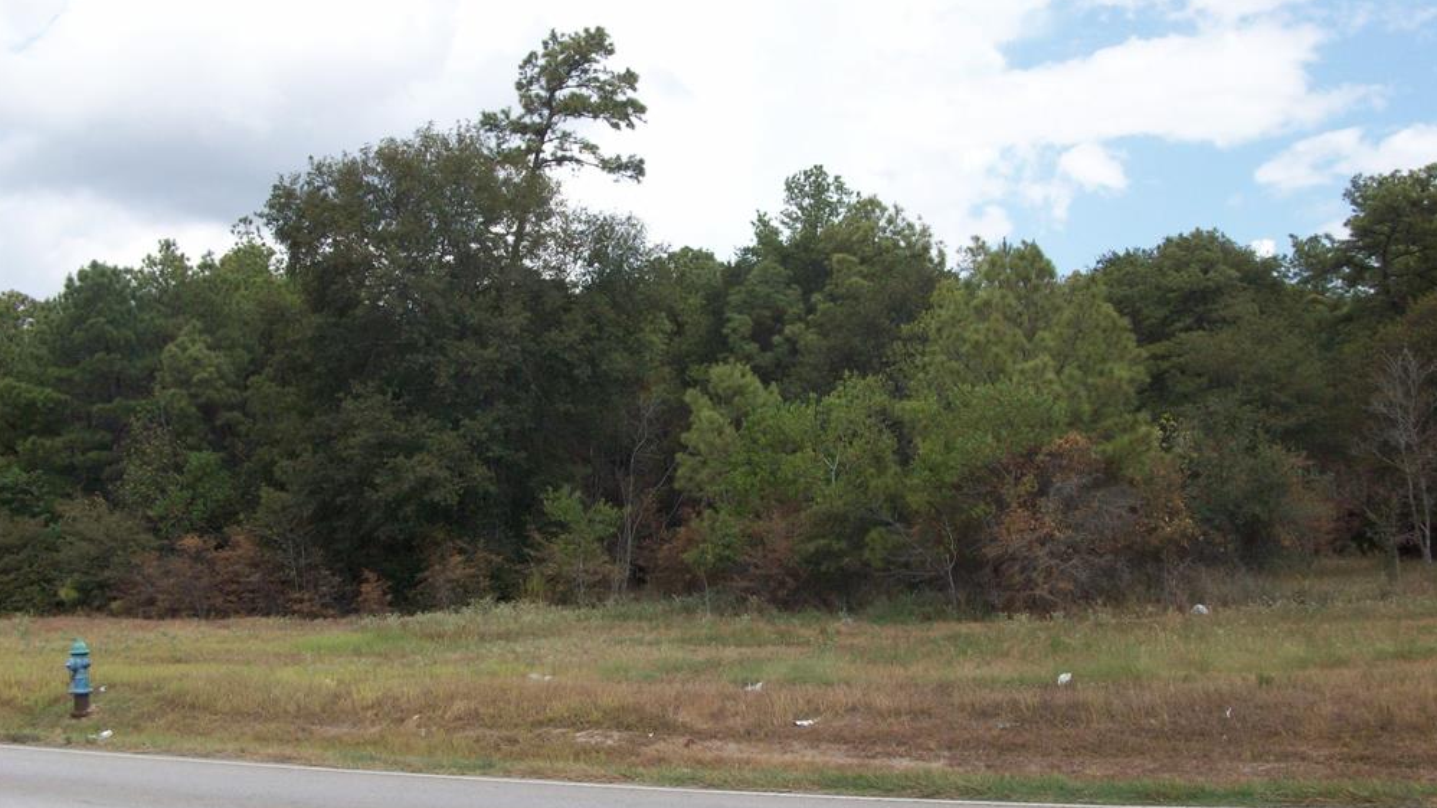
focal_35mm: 38
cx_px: 729
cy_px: 291
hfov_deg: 52.8
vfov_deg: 31.0
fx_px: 1448
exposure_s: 1/240
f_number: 5.5
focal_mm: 5.7
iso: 64
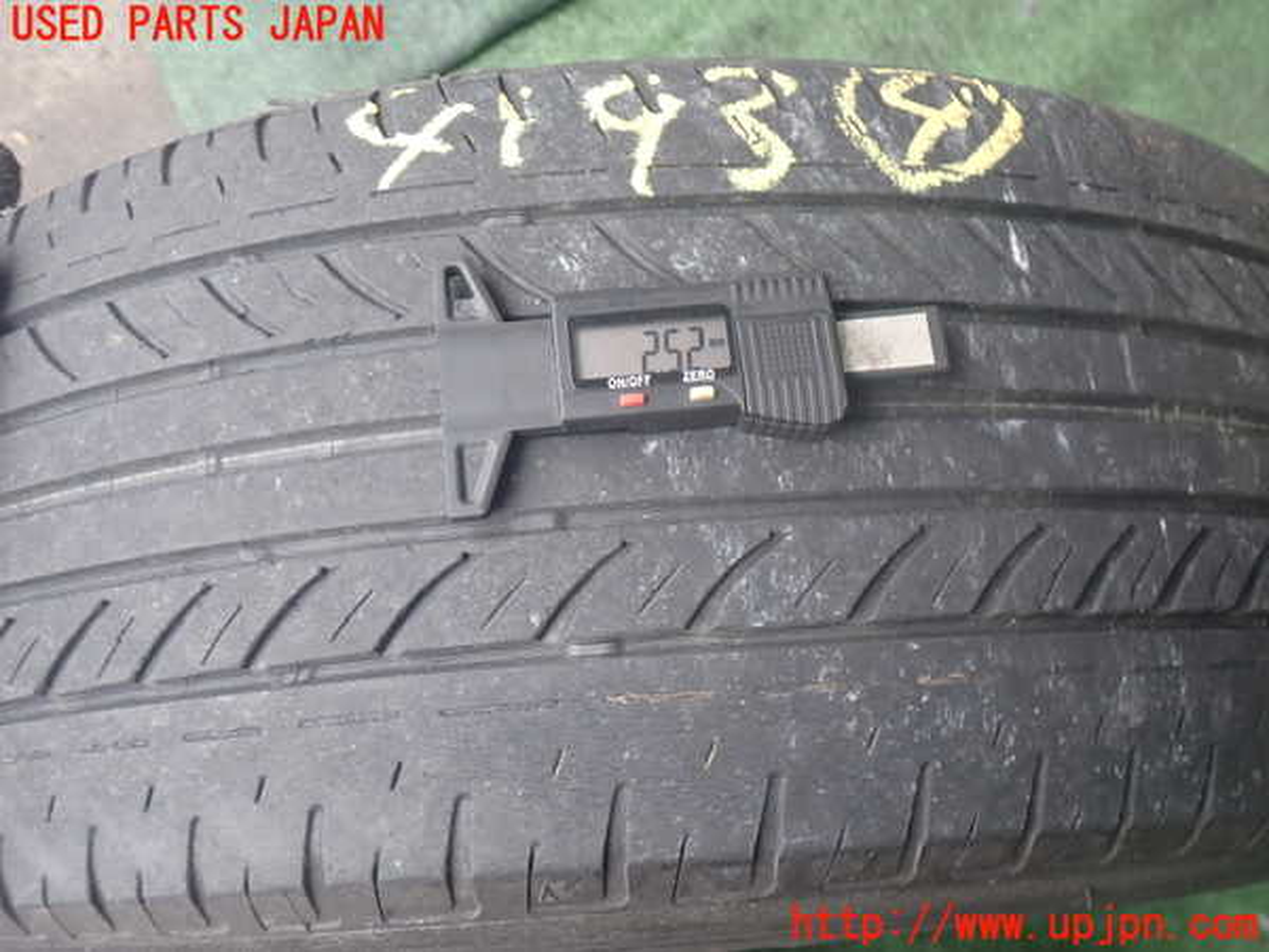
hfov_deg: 60.0
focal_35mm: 30
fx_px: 1100
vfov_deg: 46.8
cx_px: 634
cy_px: 476
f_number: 2.3
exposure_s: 1/125
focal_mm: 5.4
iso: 160
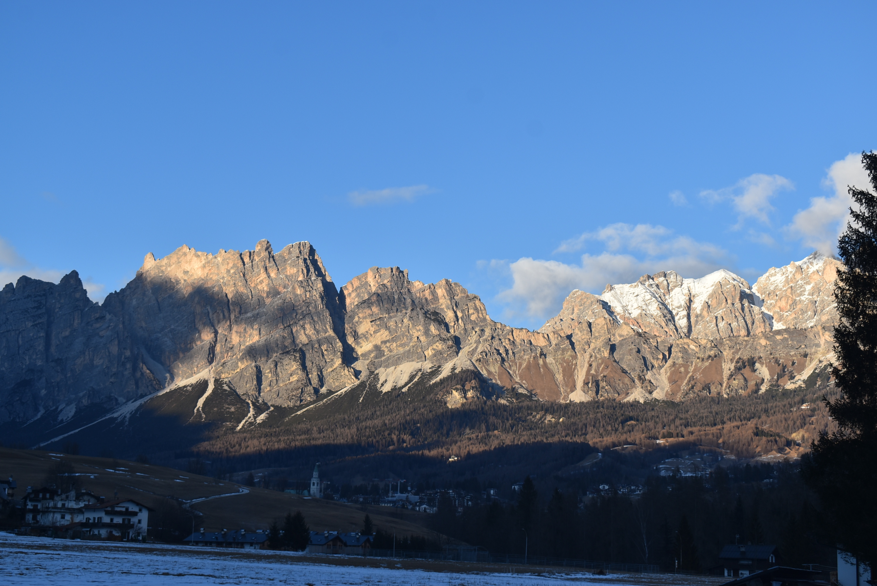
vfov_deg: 23.8
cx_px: 438
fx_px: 1390
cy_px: 293
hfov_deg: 35.0
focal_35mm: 57
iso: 125
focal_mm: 38
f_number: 8
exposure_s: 1/250
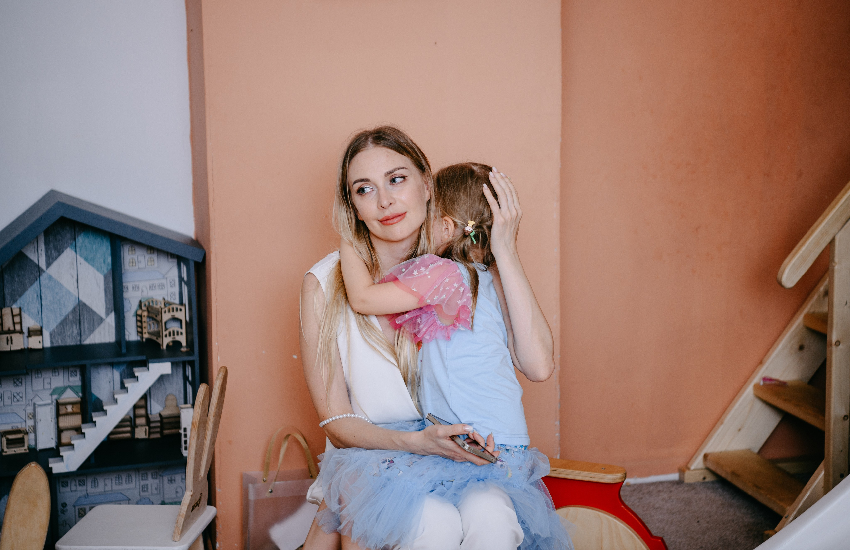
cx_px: 453
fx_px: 1761
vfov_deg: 17.7
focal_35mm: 75
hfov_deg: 27.1
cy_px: 248
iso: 160
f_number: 3.2
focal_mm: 70
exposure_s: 1/160
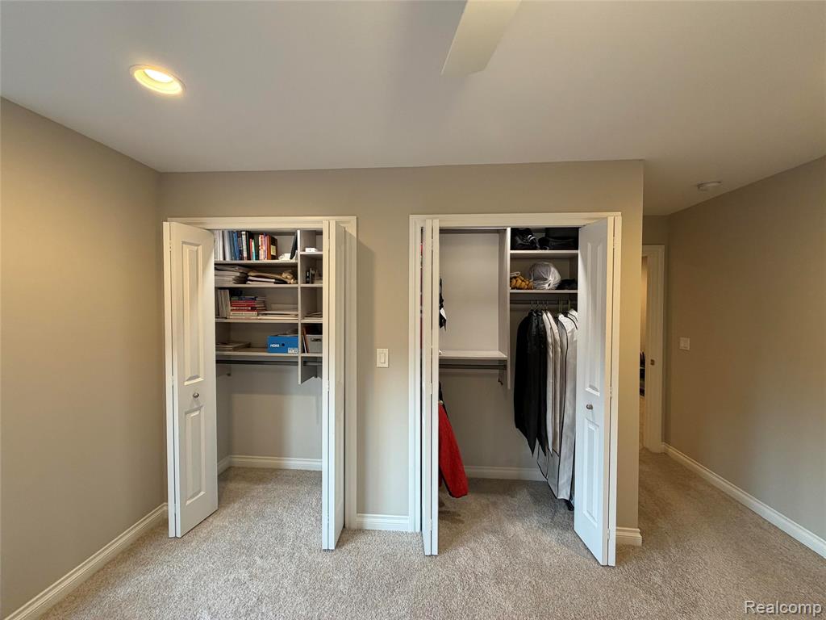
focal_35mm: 14
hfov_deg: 102.1
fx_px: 334
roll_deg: -0.1
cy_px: 310
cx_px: 413
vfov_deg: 85.7
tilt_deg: -0.4
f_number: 2.2
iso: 200
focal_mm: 2.22
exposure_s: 1/60
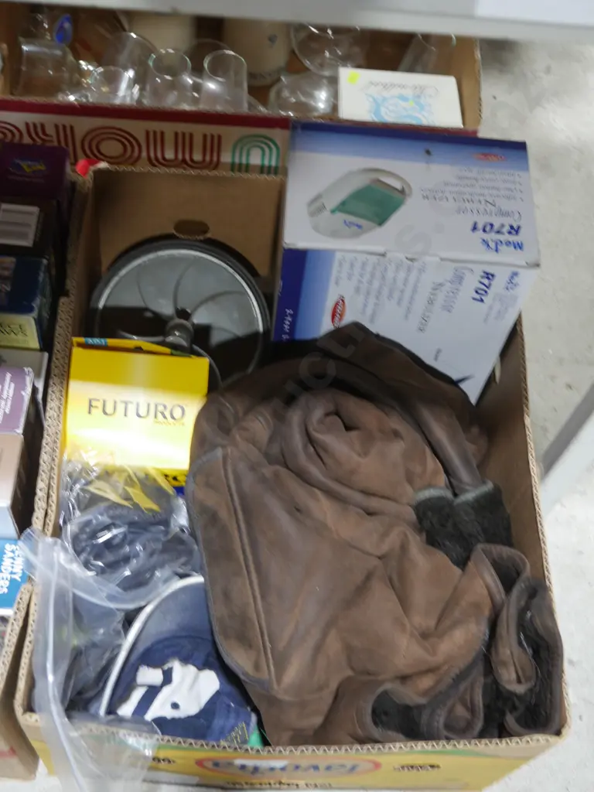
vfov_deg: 42.9
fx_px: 1007
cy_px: 396
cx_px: 297
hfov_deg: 32.9
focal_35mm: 44
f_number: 4.7
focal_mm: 22
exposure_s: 1/60
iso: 800
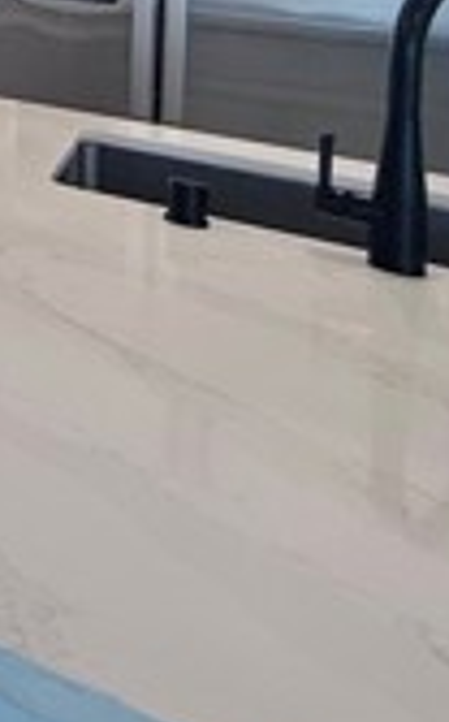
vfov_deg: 29.5
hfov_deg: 12.9
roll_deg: -1.6
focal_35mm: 57
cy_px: -190
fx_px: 1119
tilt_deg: -1.3
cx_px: -773
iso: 50
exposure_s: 1/120
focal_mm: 2.22
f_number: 2.2
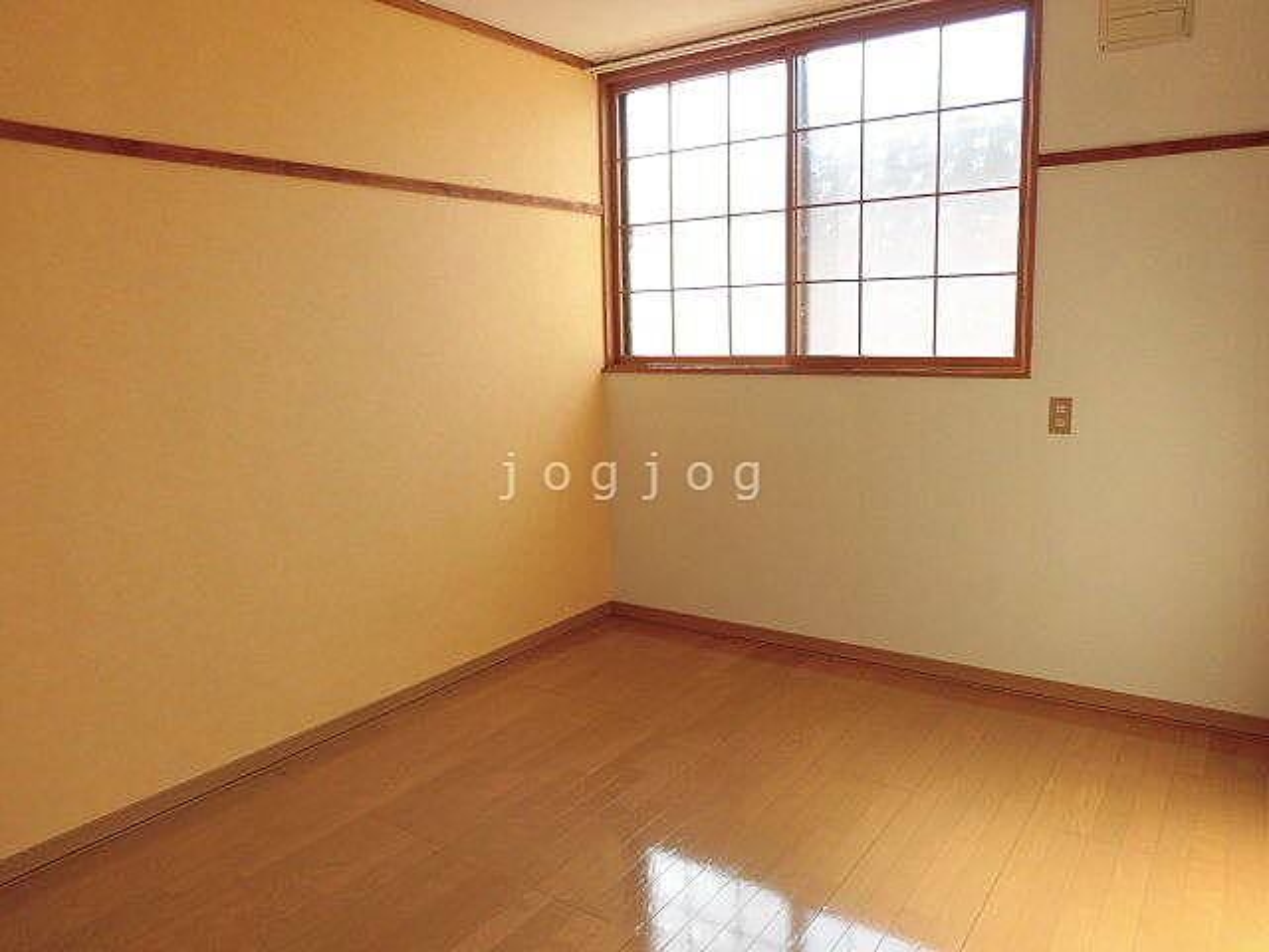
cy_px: 476
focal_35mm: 24
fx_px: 880
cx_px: 634
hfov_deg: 71.6
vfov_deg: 56.8
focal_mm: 4.3
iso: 100
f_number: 3.1
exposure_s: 1/100
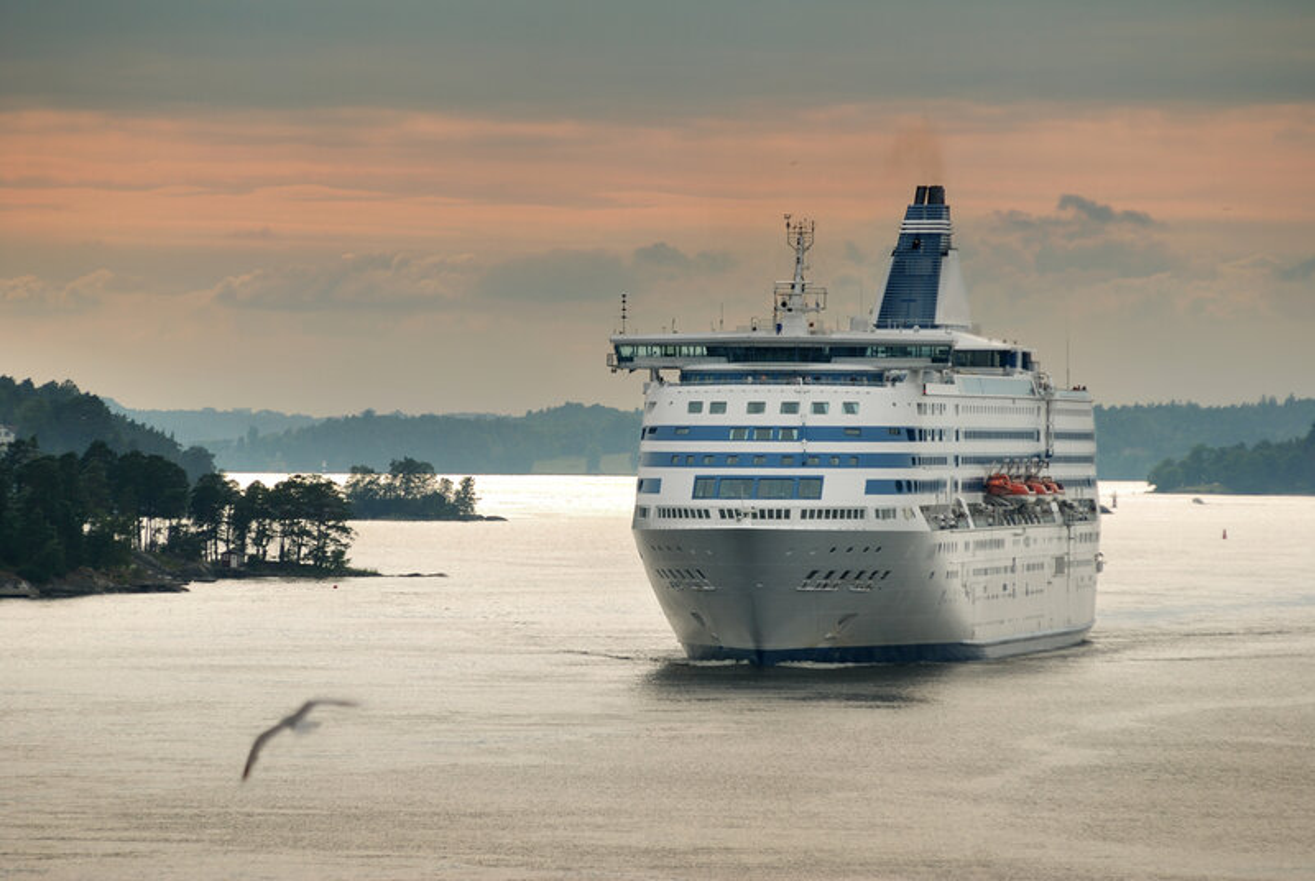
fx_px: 10974
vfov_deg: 4.6
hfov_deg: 6.9
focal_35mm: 300
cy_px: 440
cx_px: 658
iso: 100
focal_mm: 200
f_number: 5.6
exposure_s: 1/500
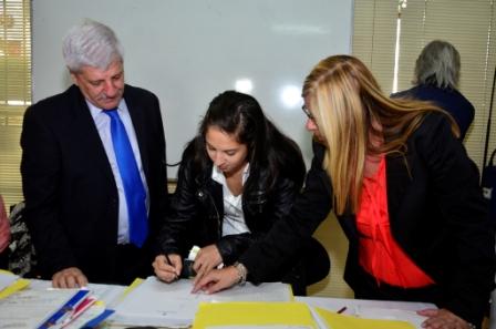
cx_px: 248
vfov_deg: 39.8
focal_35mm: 33
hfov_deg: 57.3
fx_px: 454
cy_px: 164
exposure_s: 1/80
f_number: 5
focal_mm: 22
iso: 640
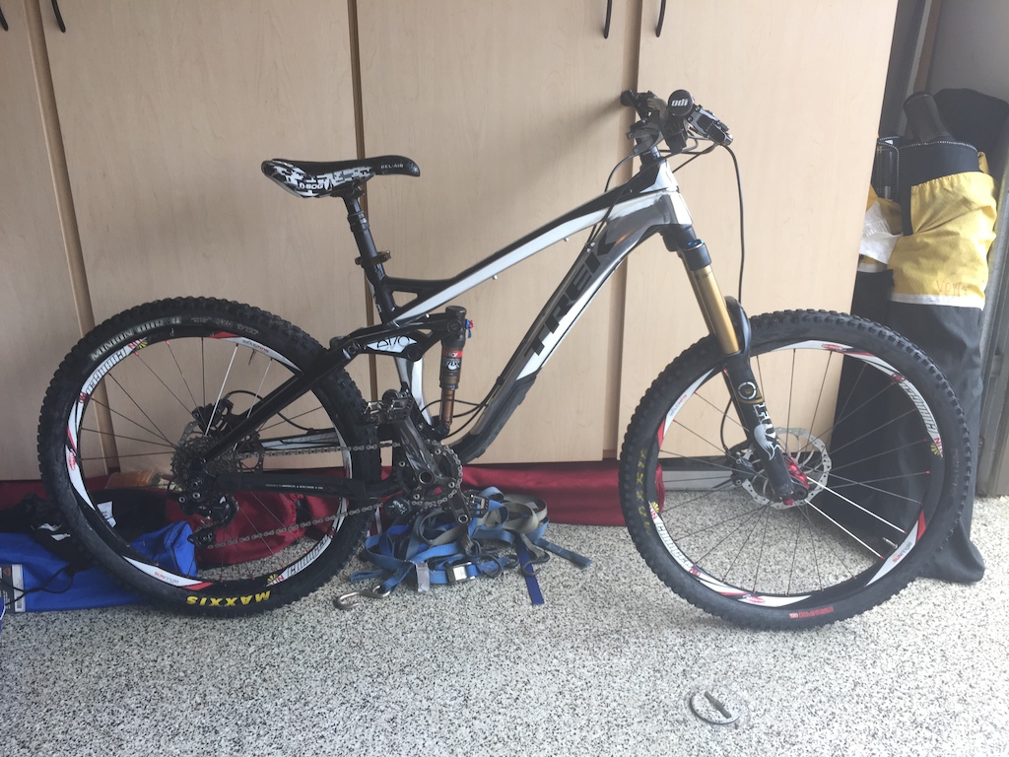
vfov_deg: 48.2
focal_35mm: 29
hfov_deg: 61.7
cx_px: 504
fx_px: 845
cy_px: 378
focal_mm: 4.15
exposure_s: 1/60
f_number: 2.2
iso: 32
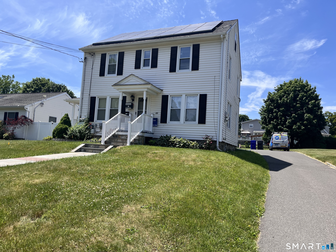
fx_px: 252
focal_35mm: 26
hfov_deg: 67.3
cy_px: 126
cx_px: 168
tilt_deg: +5.2
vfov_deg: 53.1
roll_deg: -2.7
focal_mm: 5.1
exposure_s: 1/2899
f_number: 1.6
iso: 50
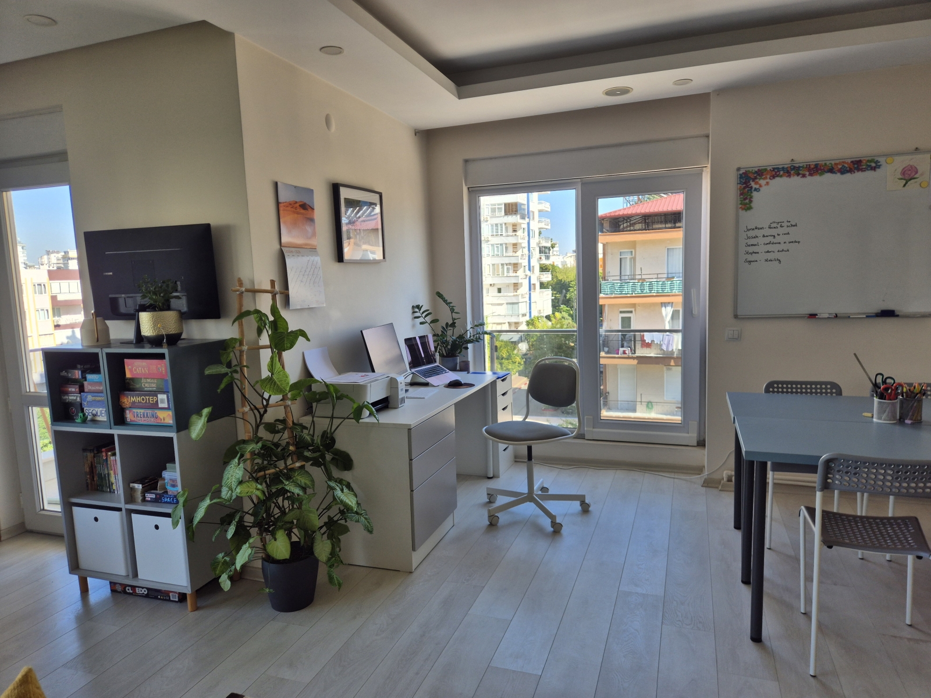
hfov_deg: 73.9
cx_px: 466
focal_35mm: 23
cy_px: 349
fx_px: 619
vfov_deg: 58.9
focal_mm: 5.4
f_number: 1.8
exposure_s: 1/362
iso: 25
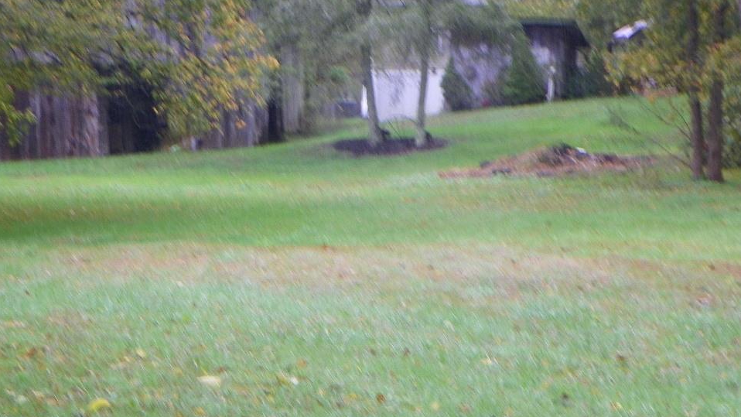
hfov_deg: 12.0
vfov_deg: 6.8
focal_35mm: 179
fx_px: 3517
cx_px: 269
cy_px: 234
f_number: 4
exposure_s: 1/50
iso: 80
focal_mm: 21.9
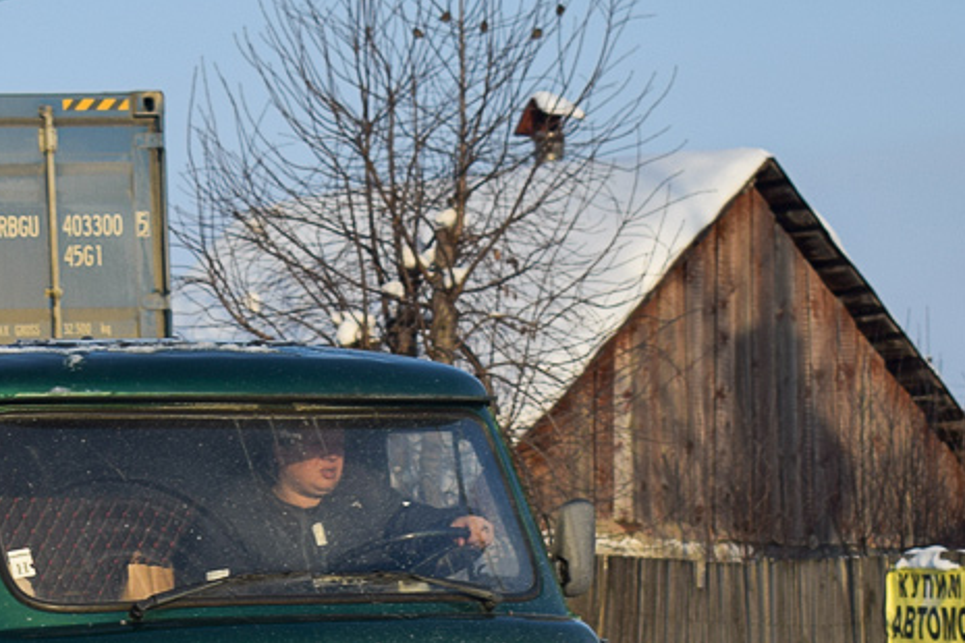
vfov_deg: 7.7
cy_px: 525
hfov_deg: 11.5
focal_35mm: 178
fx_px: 4771
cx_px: 71
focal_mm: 46
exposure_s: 1/640
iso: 100
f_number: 5.6
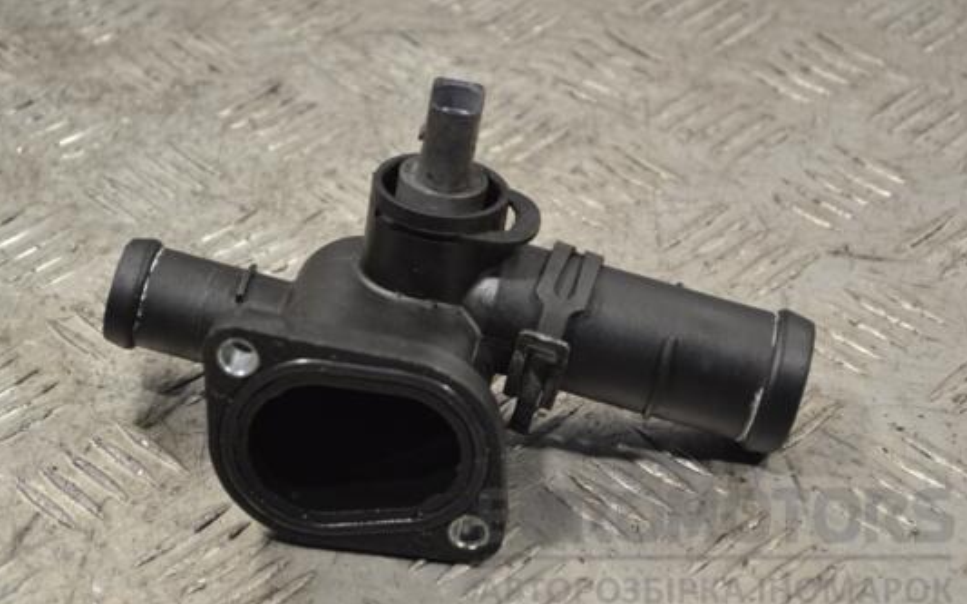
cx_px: 444
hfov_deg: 22.0
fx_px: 2492
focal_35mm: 95
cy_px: 274
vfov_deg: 13.8
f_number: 5.6
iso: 320
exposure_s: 1/30
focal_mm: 55
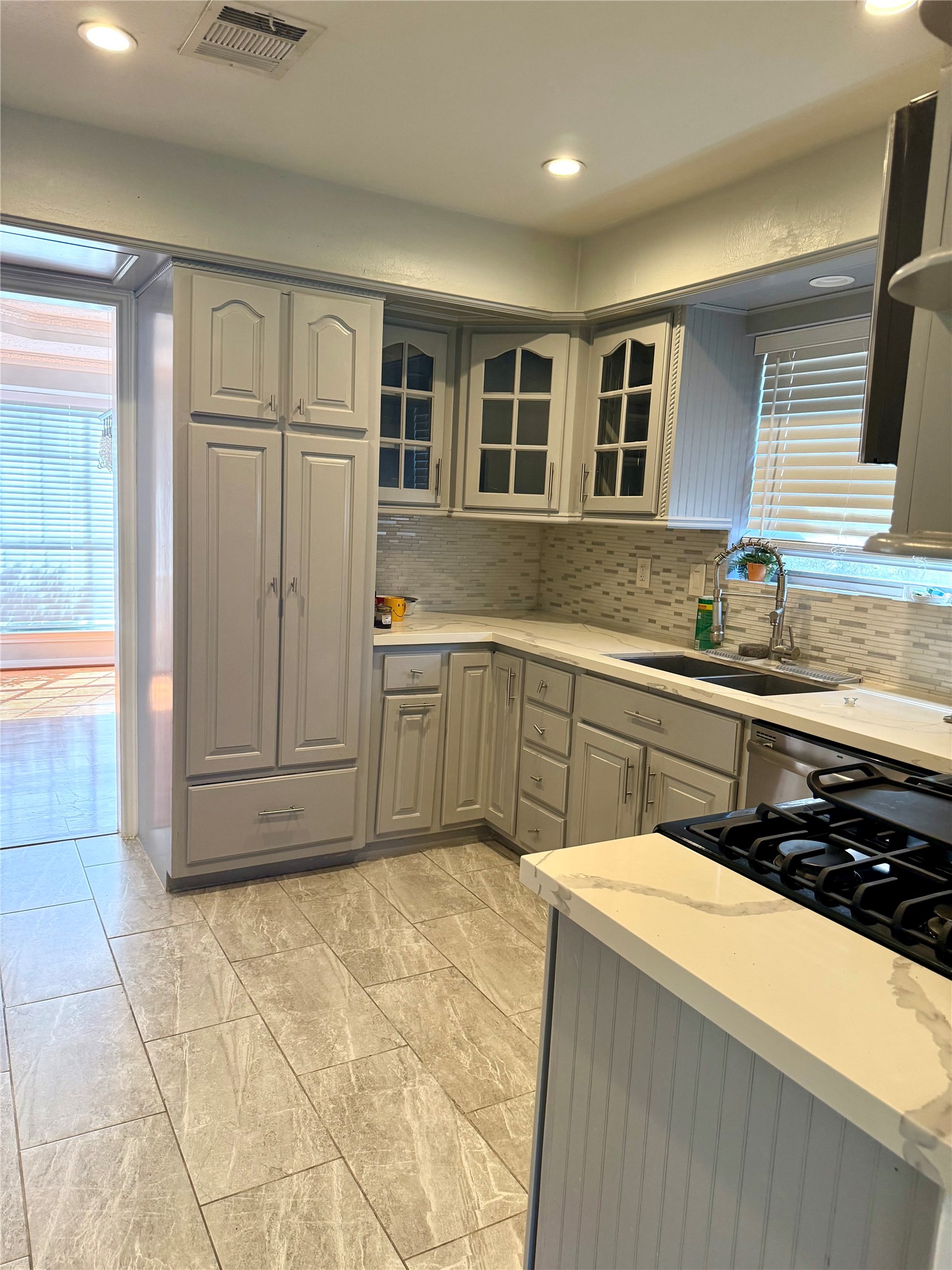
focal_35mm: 24
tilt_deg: -6.6
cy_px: 635
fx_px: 880
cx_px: 476
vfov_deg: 71.6
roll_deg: -1.3
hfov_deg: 56.8
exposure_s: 1/120
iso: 250
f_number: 1.78
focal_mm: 6.76
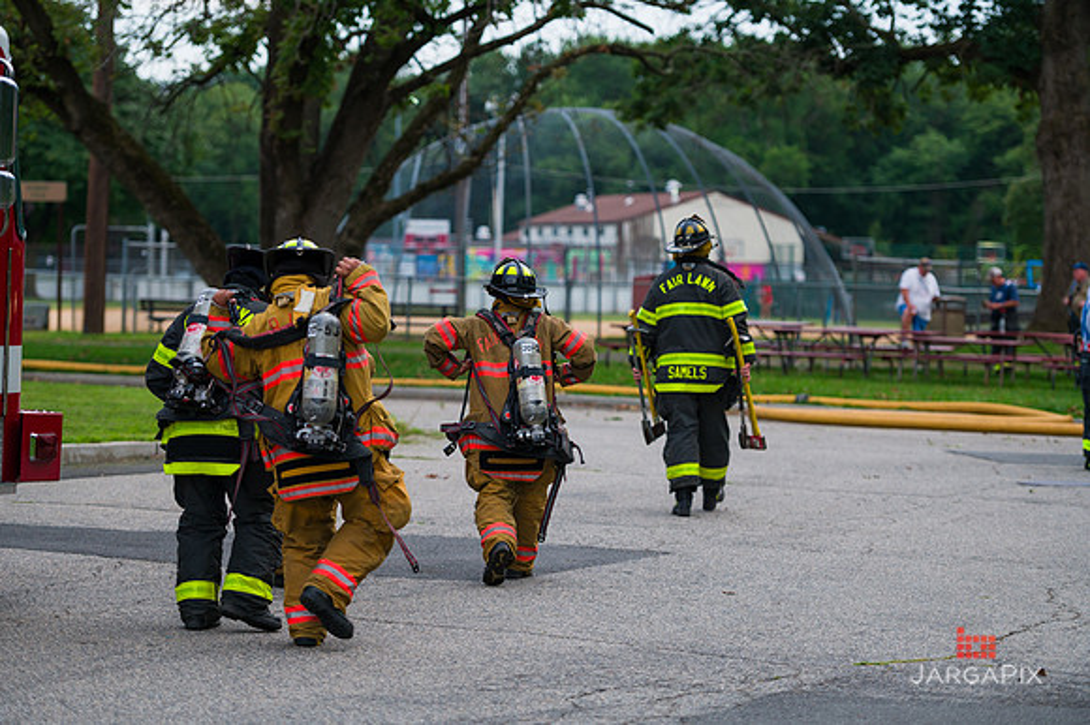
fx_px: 3510
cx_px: 545
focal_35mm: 116
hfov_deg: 17.7
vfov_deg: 11.8
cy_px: 362
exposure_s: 1/250
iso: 500
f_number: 3.2
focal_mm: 116
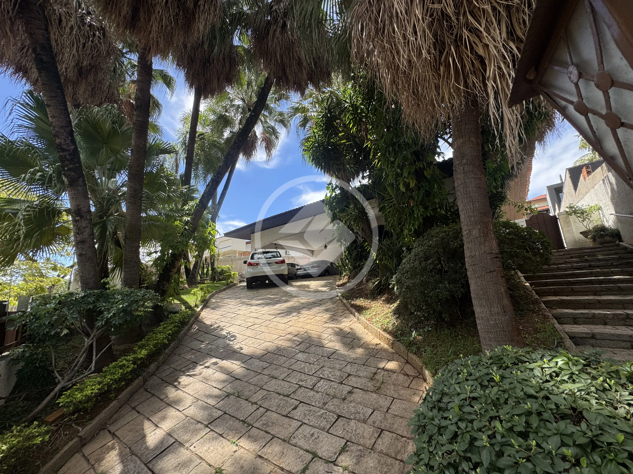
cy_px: 237
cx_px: 316
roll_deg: +3.6
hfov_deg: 102.1
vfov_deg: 85.7
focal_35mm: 14
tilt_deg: +14.8
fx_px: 256
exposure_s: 1/587
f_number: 2.2
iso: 40
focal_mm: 2.22
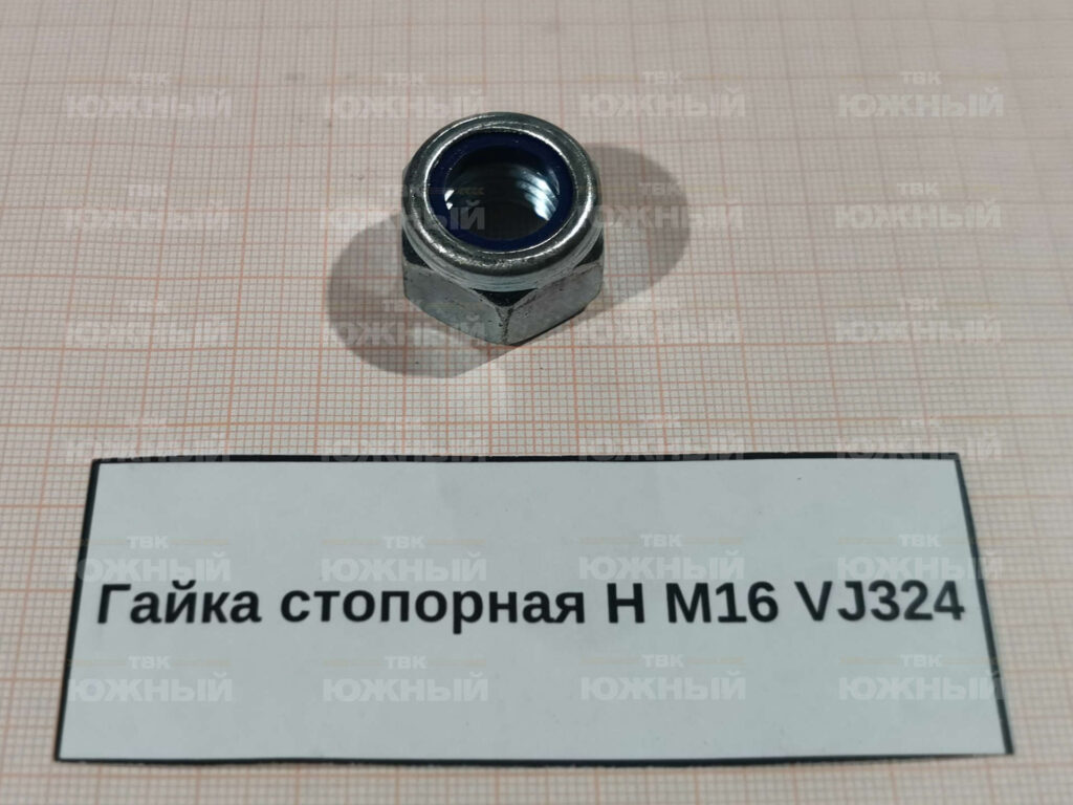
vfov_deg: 53.1
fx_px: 806
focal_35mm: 26
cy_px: 402
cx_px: 536
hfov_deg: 67.3
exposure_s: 1/100
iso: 160
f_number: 4
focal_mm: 4.66
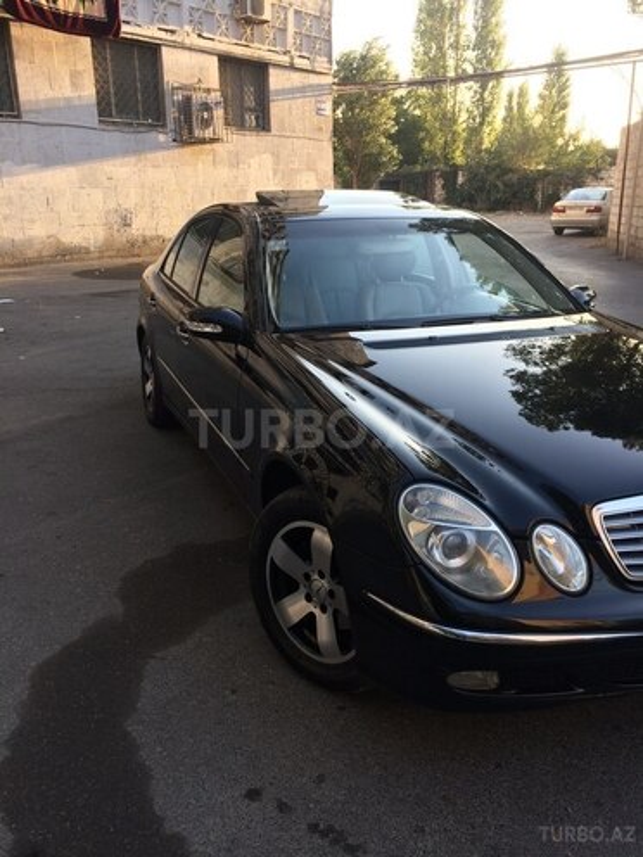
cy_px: 428
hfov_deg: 48.2
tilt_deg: -19.7
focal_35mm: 29
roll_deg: +0.8
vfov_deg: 61.7
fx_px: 718
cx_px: 322
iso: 32
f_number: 2.2
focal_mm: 4.15
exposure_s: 1/124
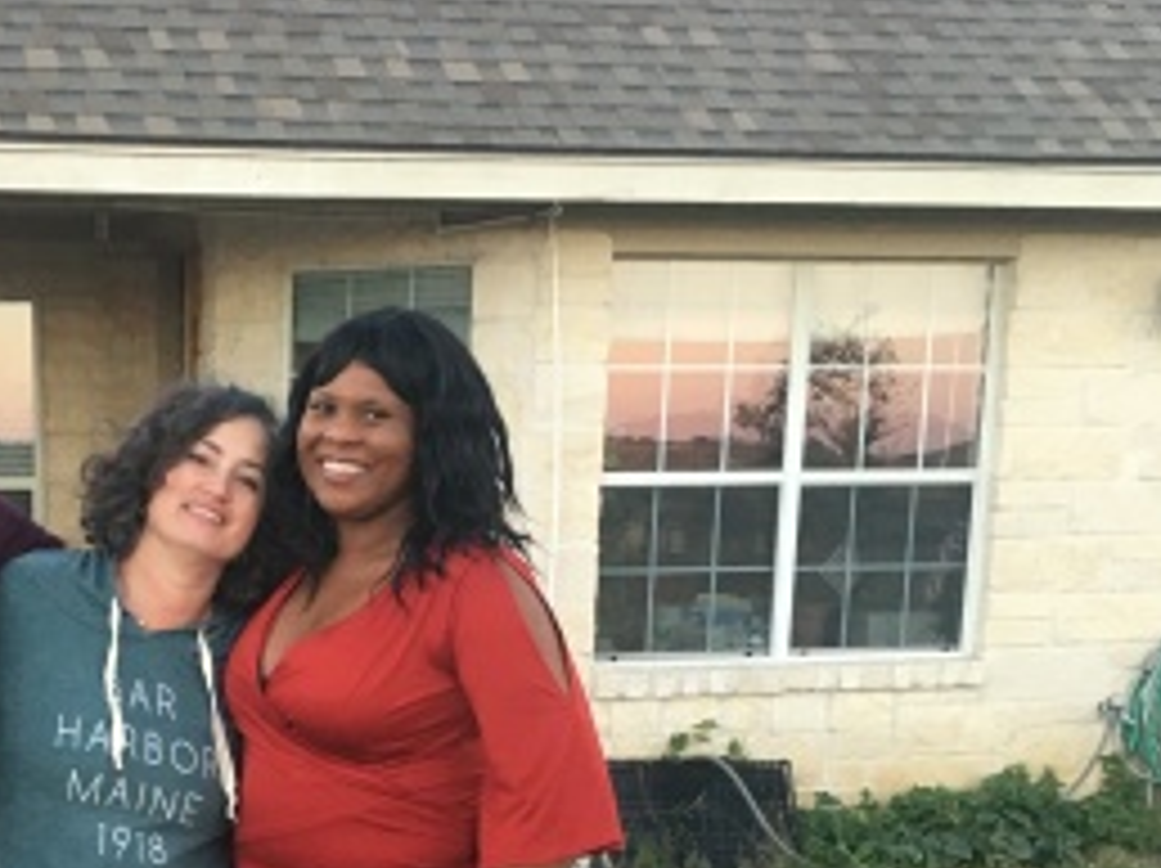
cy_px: 1025
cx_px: 94
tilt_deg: -12.1
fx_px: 2413
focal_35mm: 72
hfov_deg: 26.1
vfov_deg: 19.3
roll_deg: +1.9
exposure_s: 1/30
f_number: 2.2
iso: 40
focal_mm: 4.15
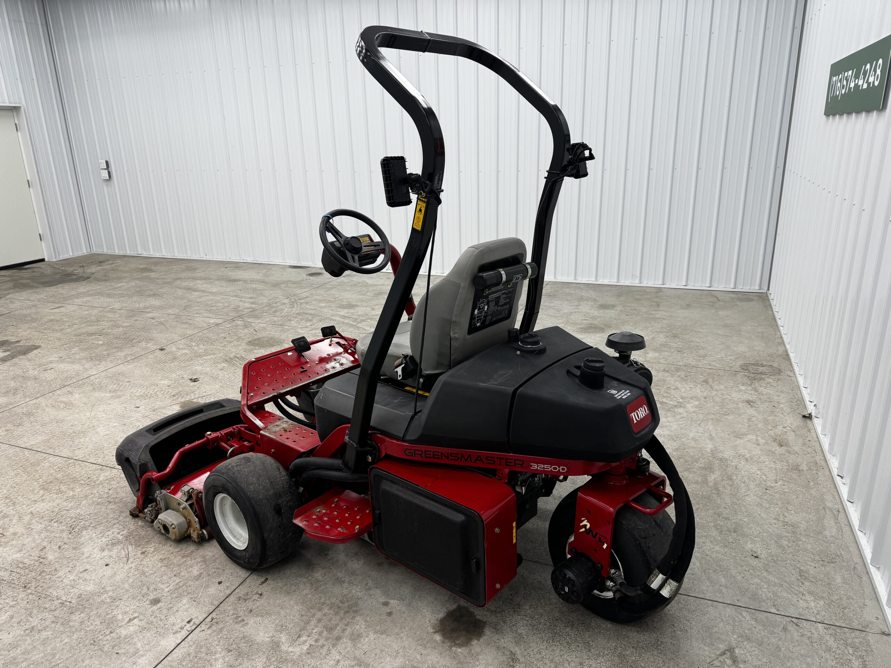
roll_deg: +1.0
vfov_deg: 56.8
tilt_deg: -17.5
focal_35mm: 24
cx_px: 446
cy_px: 334
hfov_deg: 71.6
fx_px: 618
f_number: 1.78
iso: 64
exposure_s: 1/120
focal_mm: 6.76
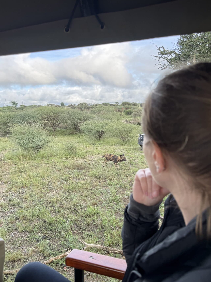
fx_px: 219
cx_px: 105
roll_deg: +2.0
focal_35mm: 27
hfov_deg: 51.3
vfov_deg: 65.2
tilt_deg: -10.6
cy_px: 152
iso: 80
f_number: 1.78
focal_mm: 6.76
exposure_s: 1/451
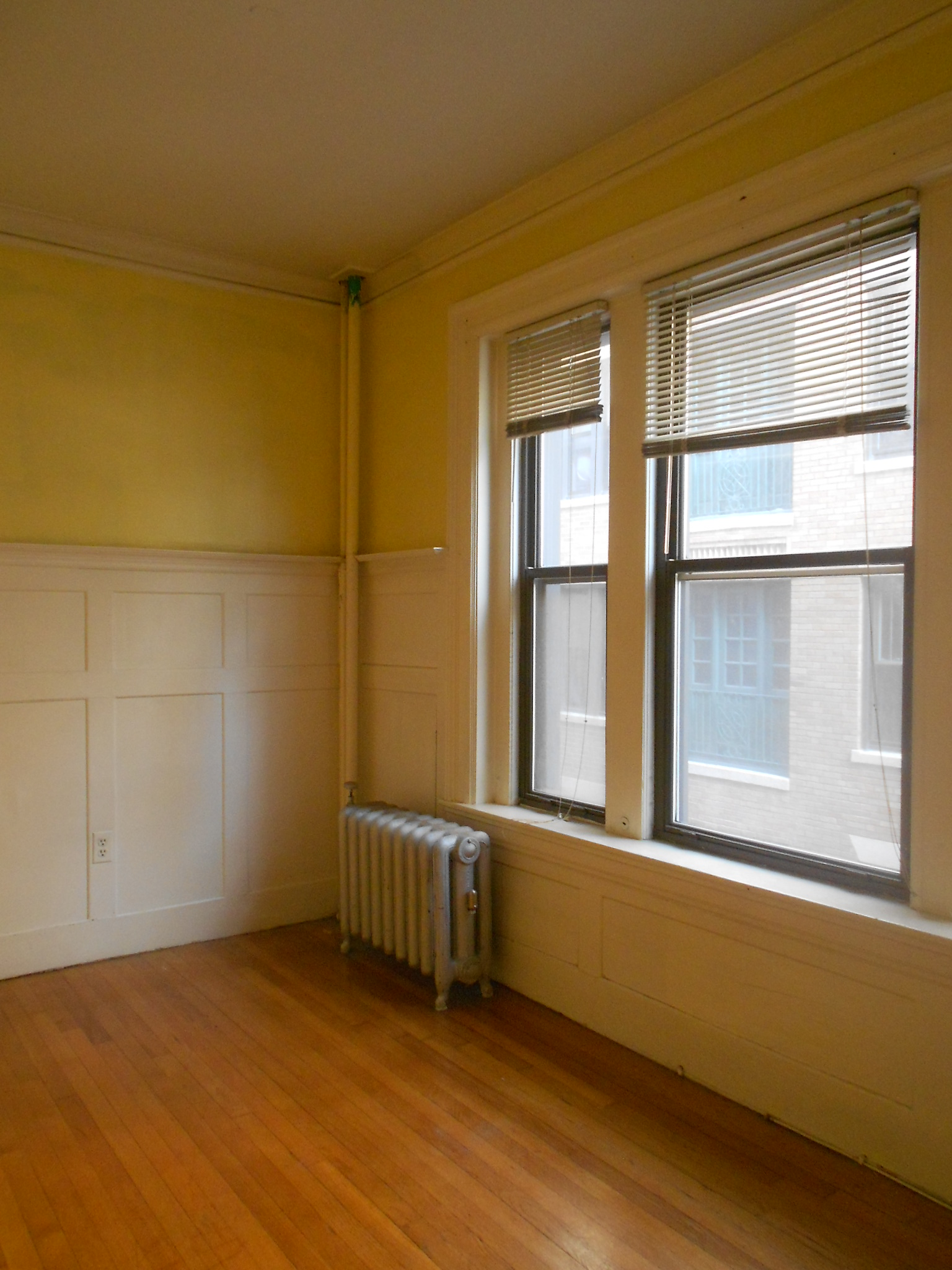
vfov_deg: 67.3
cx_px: 476
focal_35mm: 26
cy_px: 635
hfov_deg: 53.1
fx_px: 953
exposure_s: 1/30
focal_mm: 4.6
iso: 320
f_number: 3.2
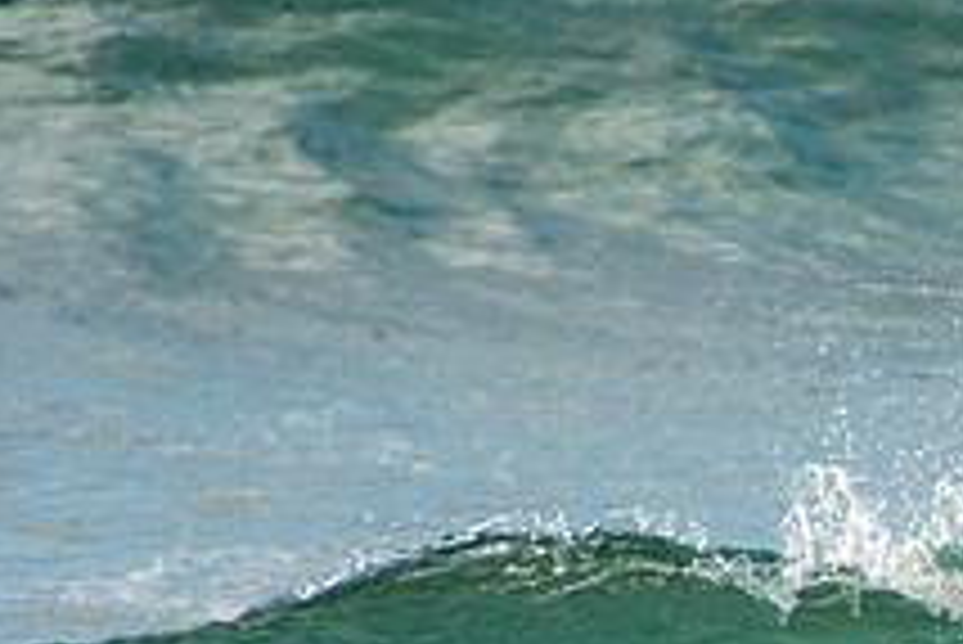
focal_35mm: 1628
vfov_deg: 0.8
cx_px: 1215
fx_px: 43577
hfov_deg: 1.3
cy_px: 745
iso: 400
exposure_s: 1/1250
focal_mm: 400
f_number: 5.6
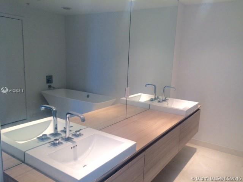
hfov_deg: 61.7
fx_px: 204
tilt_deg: -10.4
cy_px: 91
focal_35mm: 29
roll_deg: -1.9
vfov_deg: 48.2
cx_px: 122
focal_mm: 4.15
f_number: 2.2
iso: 40
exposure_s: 1/60
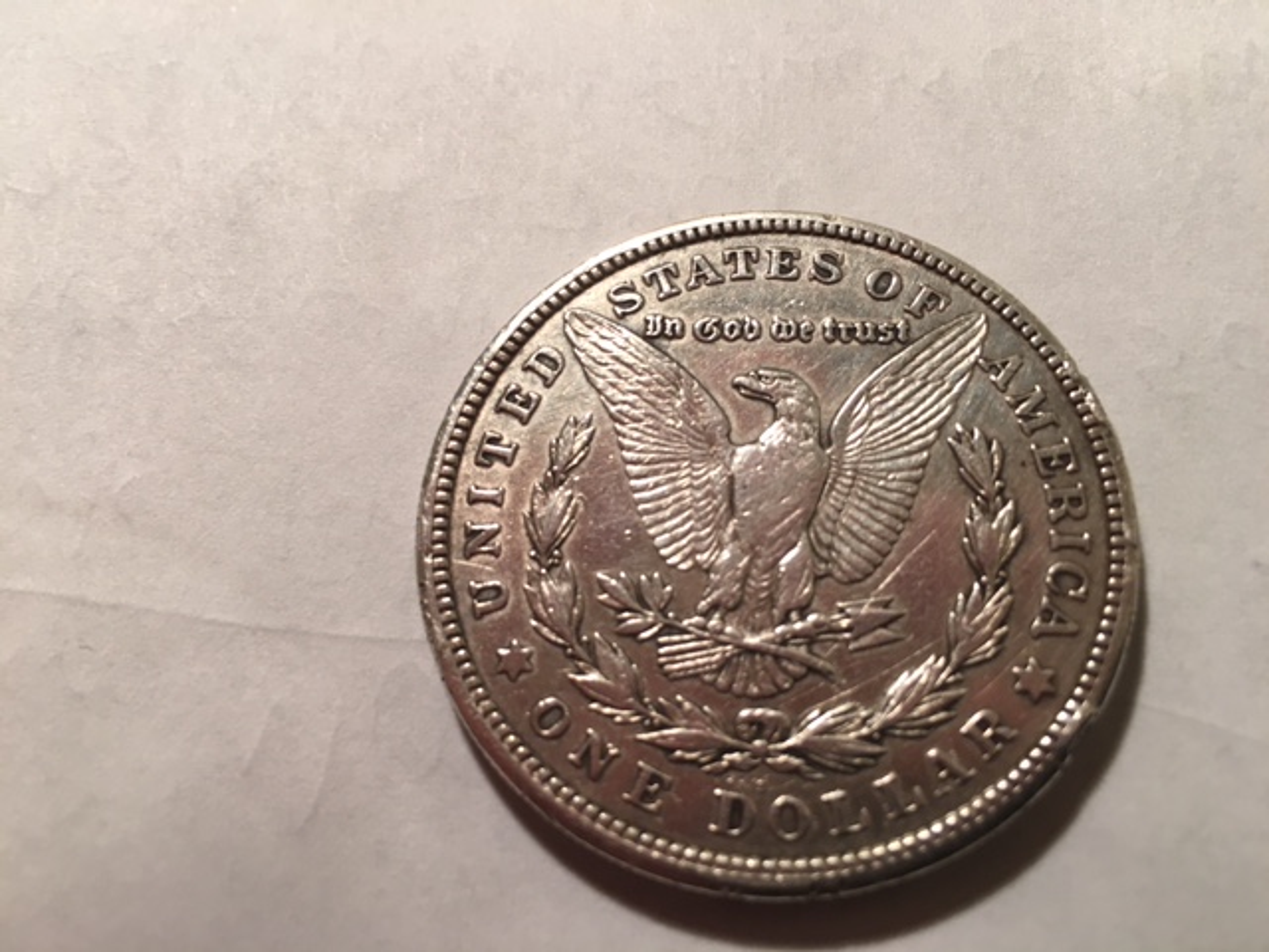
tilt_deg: -68.8
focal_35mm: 29
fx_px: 1063
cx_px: 634
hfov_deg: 61.7
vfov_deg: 48.2
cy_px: 476
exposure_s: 1/15
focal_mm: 4.15
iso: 25
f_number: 2.2
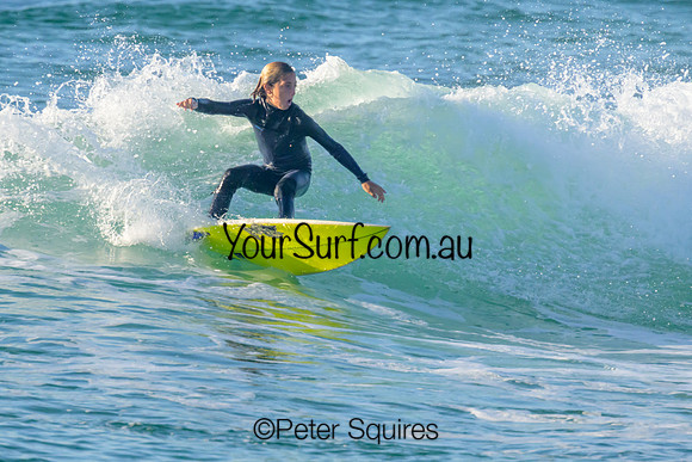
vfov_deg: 1.3
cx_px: 342
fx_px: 19852
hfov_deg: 2.0
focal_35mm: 1033
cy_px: 169
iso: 1400
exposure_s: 1/2000
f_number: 11
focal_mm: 800
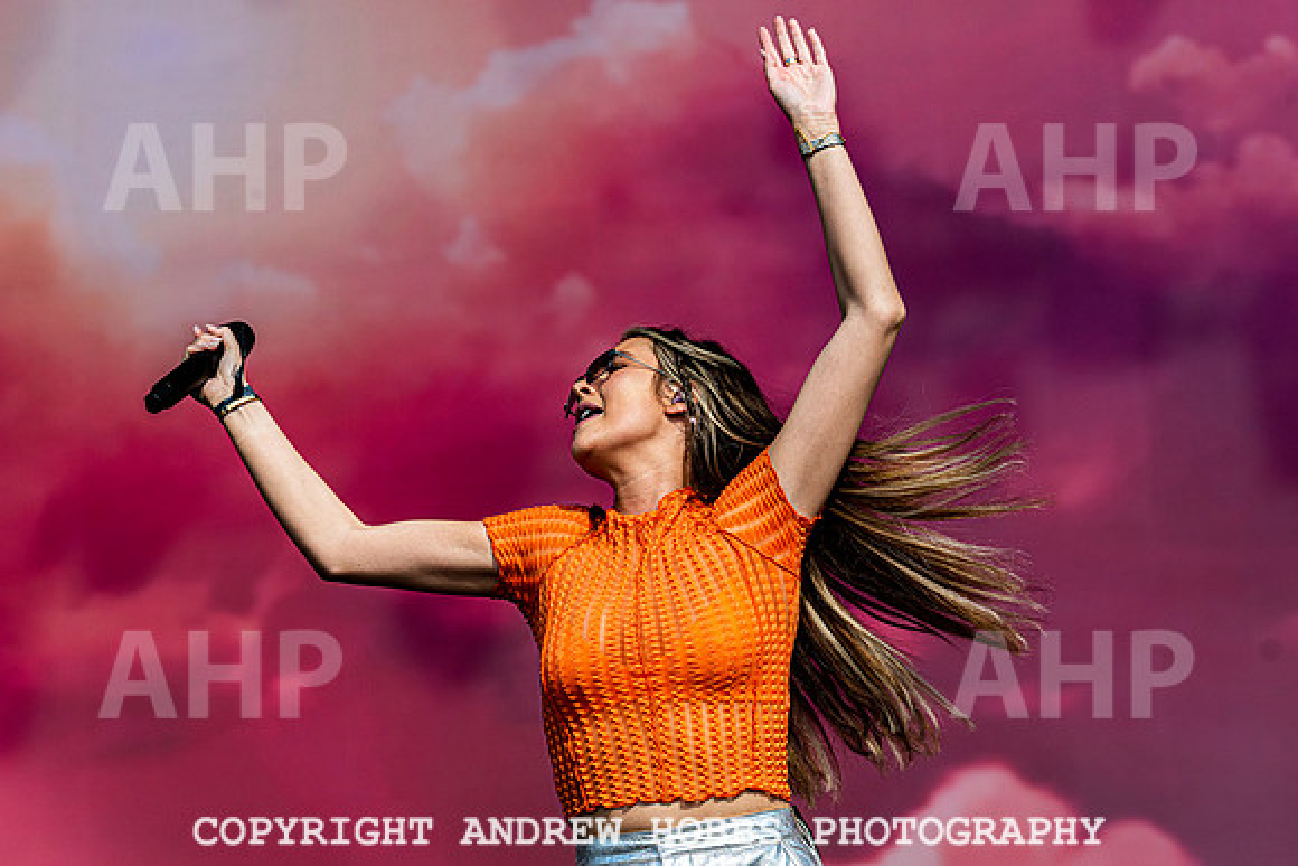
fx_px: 5305
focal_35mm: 147
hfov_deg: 13.9
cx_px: 618
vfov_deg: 9.3
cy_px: 531
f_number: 5
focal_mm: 120
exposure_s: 1/2000
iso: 200
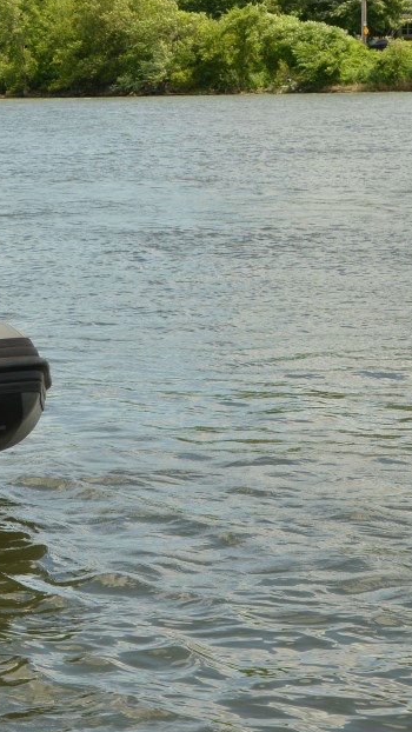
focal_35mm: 120
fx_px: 2330
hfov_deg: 9.8
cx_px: -208
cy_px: 134
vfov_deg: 17.7
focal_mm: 44
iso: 320
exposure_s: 1/250
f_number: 11
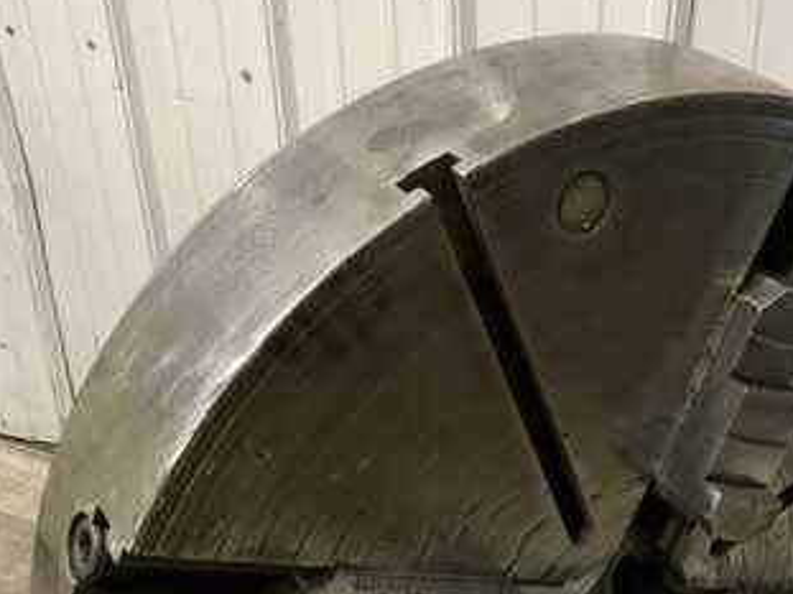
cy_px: 558
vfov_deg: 25.1
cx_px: 551
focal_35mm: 56
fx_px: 1282
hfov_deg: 33.9
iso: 250
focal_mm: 3
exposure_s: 1/60
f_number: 1.8
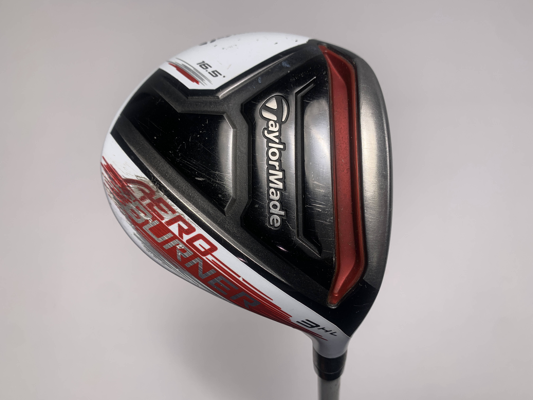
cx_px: 266
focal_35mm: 26
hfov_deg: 67.3
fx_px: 400
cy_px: 200
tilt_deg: -65.3
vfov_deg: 53.1
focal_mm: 4.25
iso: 25
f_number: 1.8
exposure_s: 1/333
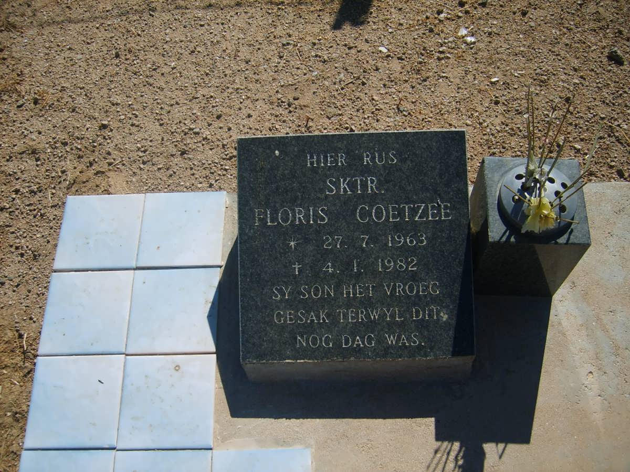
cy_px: 236
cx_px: 315
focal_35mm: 35
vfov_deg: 40.7
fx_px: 637
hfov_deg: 52.6
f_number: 7.1
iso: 50
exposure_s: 1/250
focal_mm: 5.8
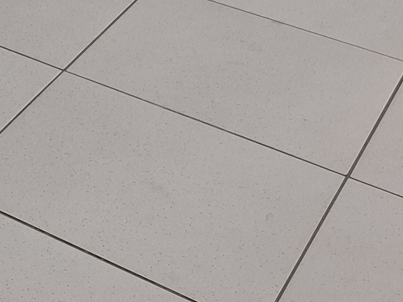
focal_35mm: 105
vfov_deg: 12.5
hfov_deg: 14.6
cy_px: -284
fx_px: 1222
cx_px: -459
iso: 250
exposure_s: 1/60
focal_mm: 5.54
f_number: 1.8
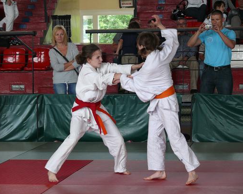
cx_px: 117
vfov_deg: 11.7
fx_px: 949
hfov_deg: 14.6
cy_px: 97
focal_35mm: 132
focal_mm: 26.7
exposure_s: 1/125
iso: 200
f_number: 3.6
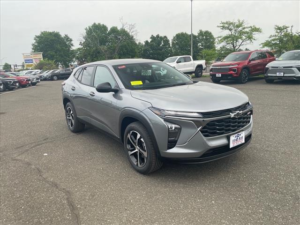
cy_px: 112
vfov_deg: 53.1
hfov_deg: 67.3
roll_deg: +3.7
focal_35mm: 26
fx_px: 225
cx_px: 150
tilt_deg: -10.6
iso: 32
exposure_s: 1/836
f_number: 1.6
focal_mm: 4.2
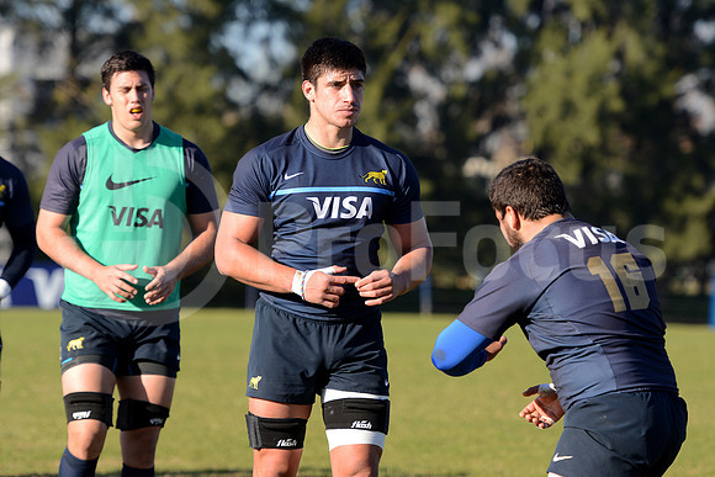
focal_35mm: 190
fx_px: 3774
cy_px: 238
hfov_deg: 10.8
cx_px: 358
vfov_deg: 7.2
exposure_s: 1/1000
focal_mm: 190
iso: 400
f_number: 4
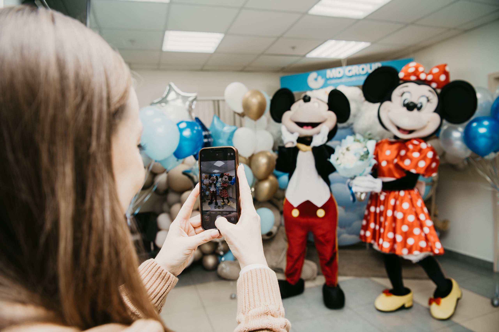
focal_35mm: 24
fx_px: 333
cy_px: 166
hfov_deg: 73.7
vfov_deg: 53.1
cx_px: 250
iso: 200
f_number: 4
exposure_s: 1/160
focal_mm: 24
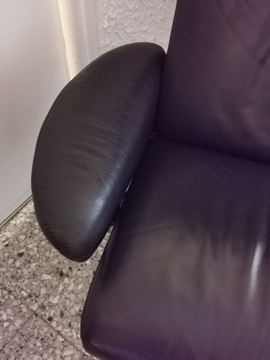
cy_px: 180
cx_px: 135
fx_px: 364
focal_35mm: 35
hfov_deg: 40.7
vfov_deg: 52.6
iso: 1000
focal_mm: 5.56
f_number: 1.6
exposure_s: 1/24
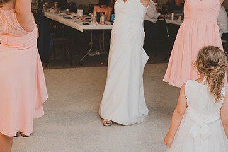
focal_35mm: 56
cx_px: 117
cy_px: 32
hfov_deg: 35.7
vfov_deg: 23.8
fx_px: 354
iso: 1800
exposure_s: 1/60
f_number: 4
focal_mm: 35
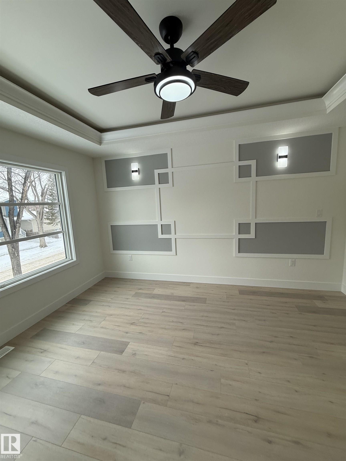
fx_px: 187
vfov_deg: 102.1
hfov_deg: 85.7
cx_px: 173
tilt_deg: -6.7
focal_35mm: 14
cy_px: 230
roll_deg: +2.1
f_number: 2.2
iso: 64
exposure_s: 1/179
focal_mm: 2.22
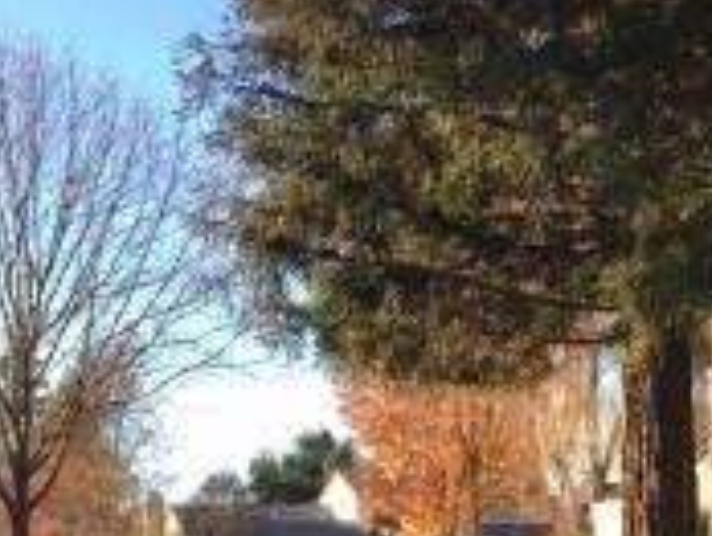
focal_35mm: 80
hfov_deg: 23.8
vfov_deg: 17.6
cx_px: 90
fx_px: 1648
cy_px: 634
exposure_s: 1/371
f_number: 2.2
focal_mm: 4.15
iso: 25
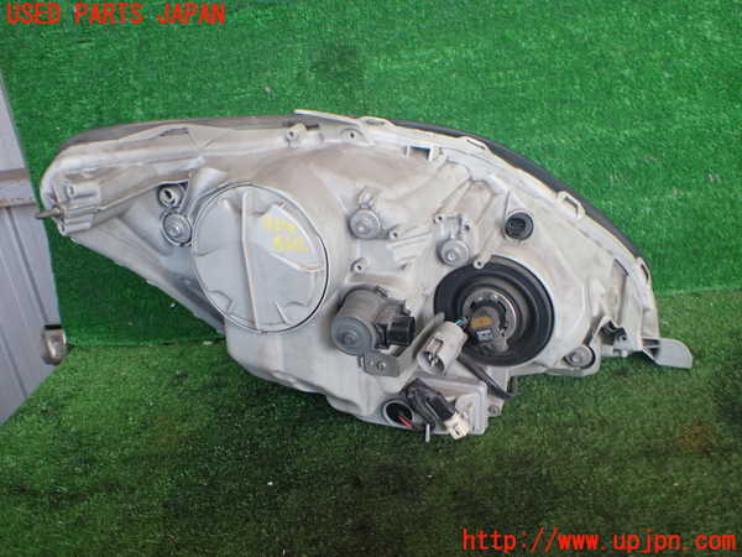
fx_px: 643
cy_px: 278
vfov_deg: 46.8
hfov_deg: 60.0
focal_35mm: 30
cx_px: 371
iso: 250
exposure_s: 1/125
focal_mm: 5.4
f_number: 2.3
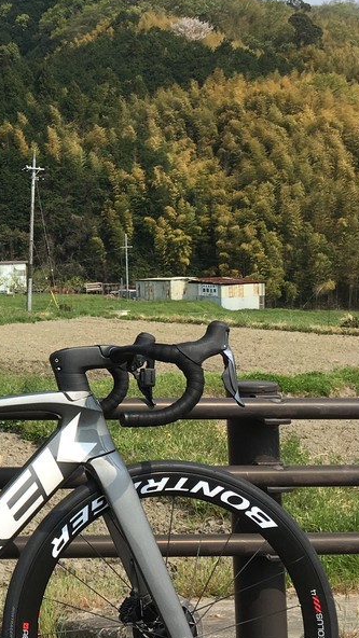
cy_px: 273
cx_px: -108
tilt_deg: -1.1
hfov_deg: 17.6
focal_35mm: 64
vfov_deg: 32.8
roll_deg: +2.1
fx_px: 1083
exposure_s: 1/1789
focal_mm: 4.15
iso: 25
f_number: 2.2
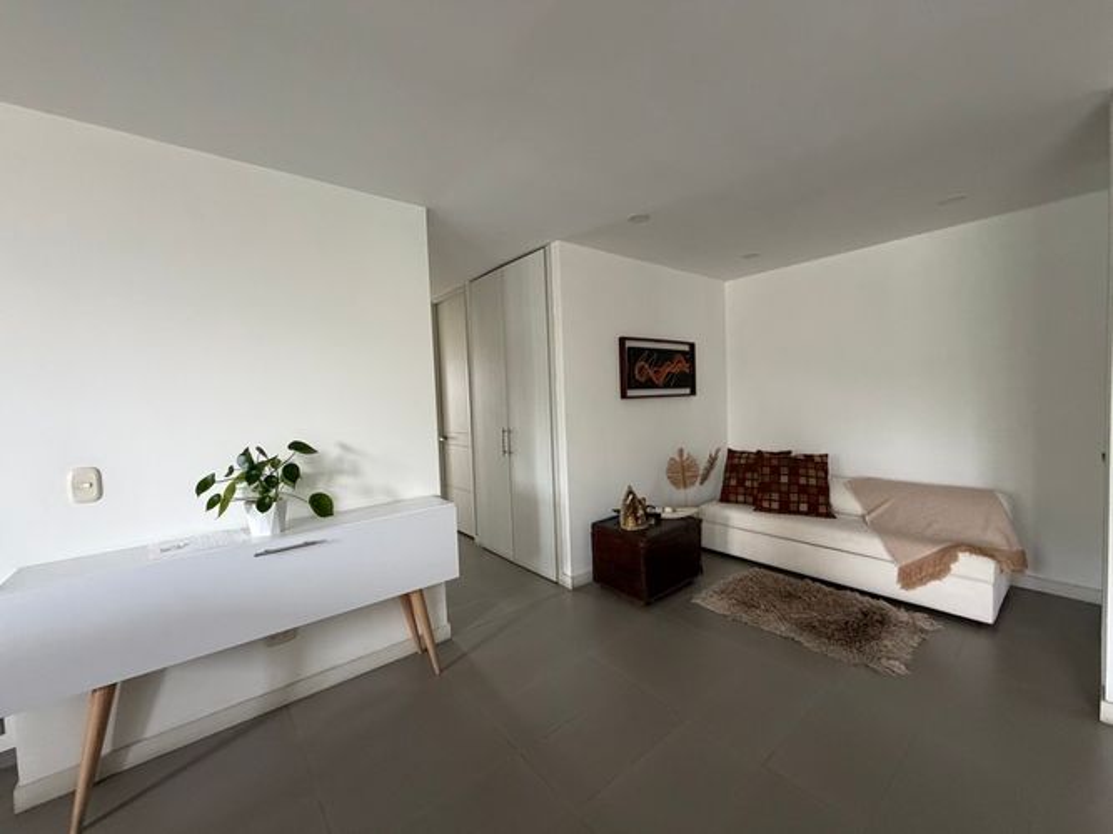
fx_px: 450
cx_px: 556
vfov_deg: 85.7
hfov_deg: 102.1
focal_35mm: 14
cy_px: 417
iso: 320
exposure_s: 1/100
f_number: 2.2
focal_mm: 2.22
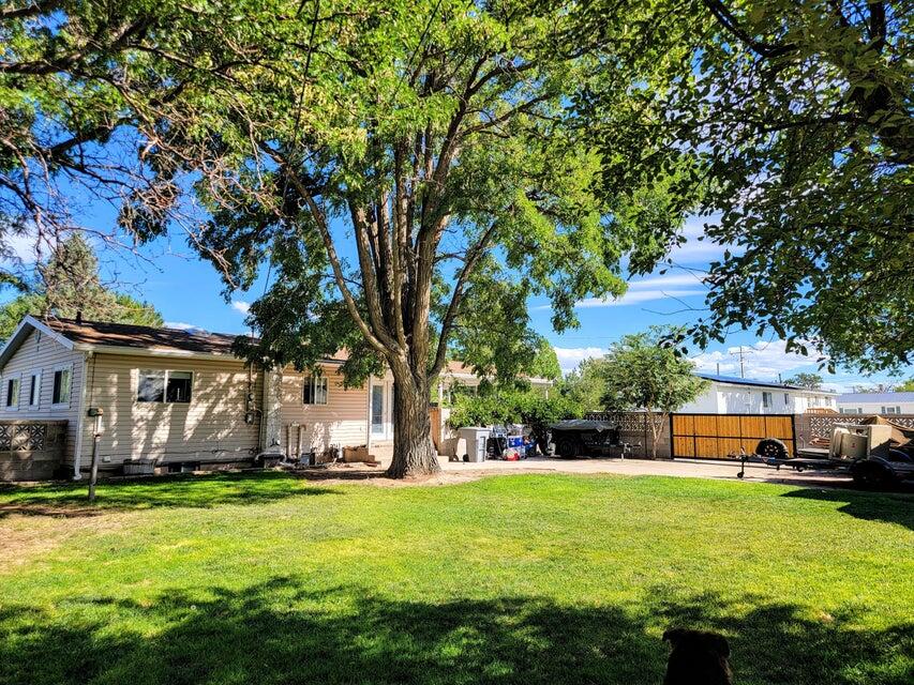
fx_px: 634
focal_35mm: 24
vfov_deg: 56.8
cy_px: 342
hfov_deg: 71.6
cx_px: 457
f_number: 1.8
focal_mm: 6.7
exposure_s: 1/467
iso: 16
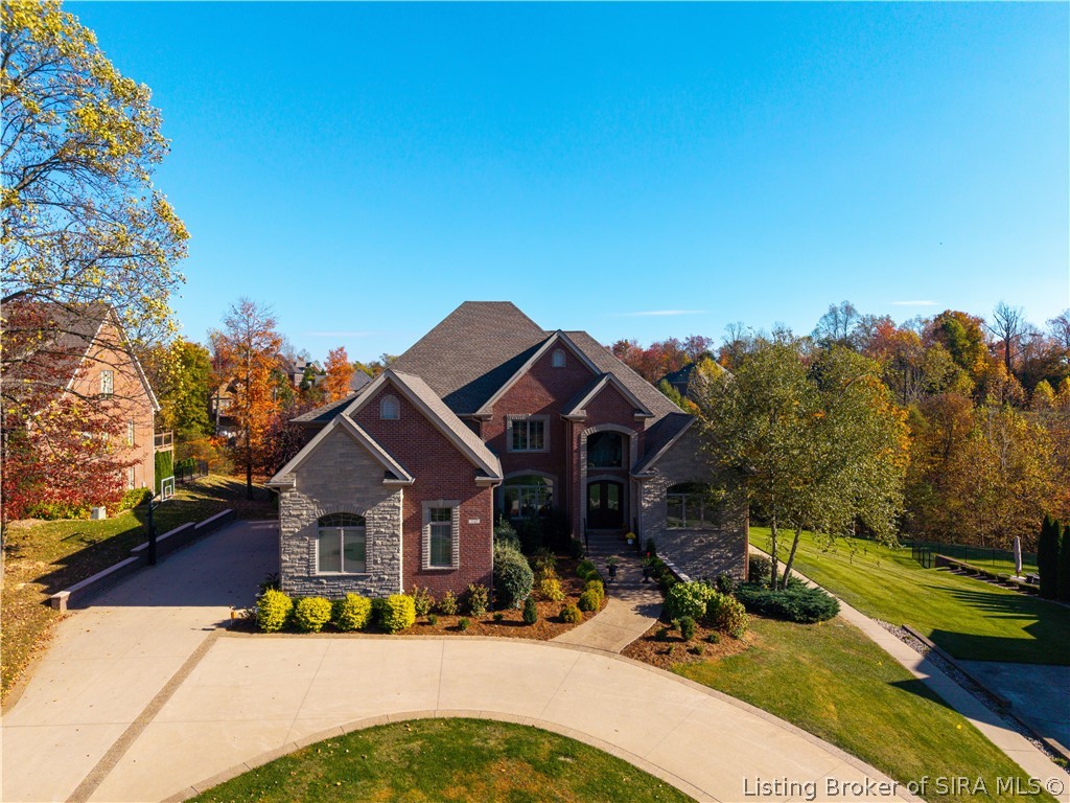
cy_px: 402
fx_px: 742
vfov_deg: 56.8
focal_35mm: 24
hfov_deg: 71.6
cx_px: 535
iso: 100
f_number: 1.8
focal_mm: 8.67
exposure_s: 1/320
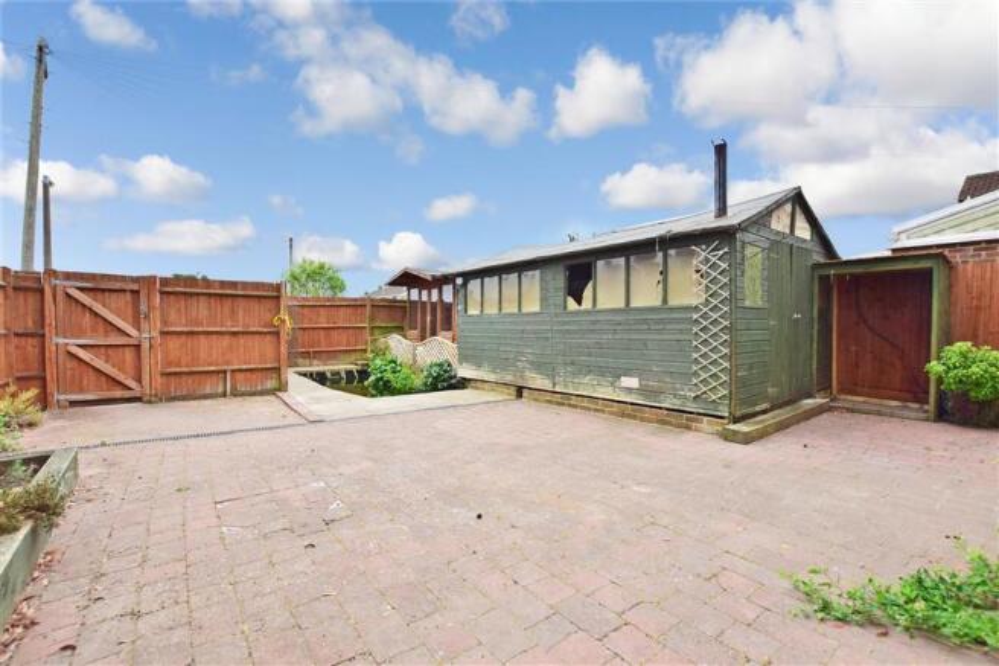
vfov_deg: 77.3
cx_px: 500
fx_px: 416
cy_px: 333
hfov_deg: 100.4
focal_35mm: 15
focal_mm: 10
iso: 200
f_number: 8
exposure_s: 1/250
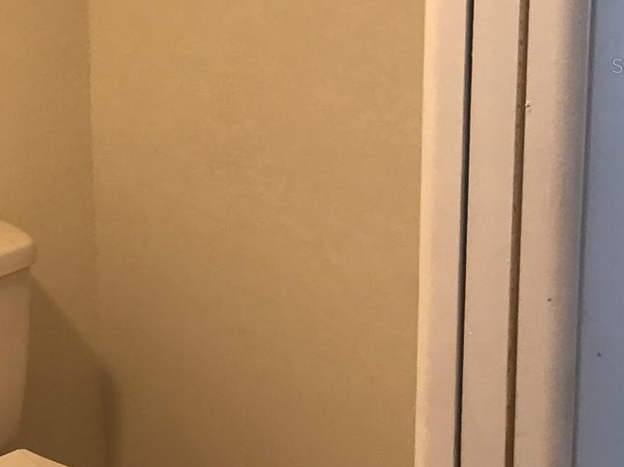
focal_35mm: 68
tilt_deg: -9.6
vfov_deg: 21.2
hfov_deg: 26.4
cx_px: -56
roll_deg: +1.9
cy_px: 65
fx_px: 1226
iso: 40
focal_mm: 3.99
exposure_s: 1/16
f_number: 1.8
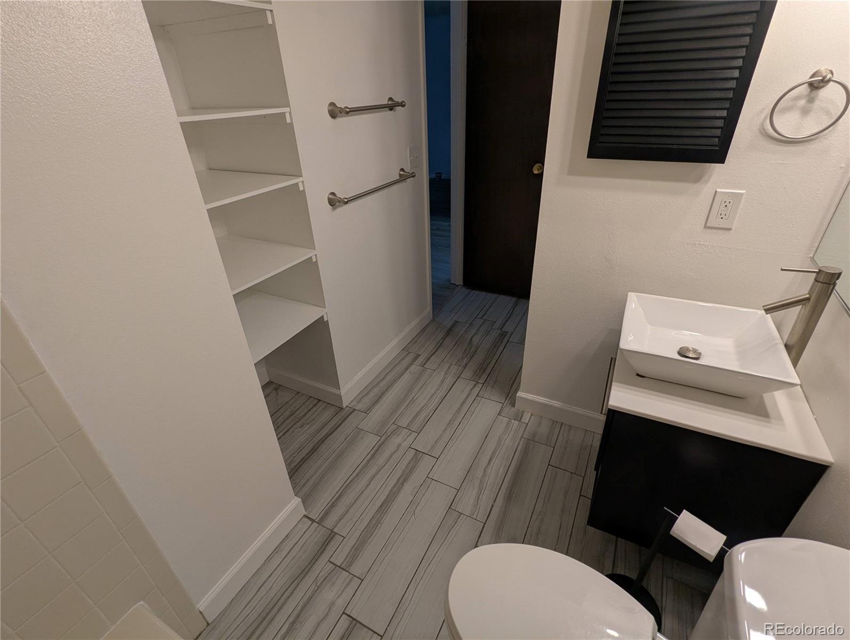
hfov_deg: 94.4
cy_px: 320
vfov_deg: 78.2
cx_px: 425
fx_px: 393
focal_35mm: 16
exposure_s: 1/60
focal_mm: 2.35
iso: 30
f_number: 2.2
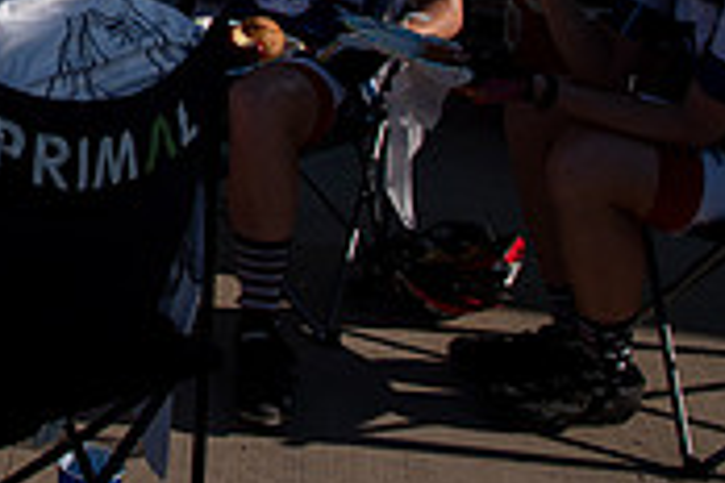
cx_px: -283
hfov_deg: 22.1
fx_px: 1611
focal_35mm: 80
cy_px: -252
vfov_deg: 15.6
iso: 400
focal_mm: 24
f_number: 7.1
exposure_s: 1/4000
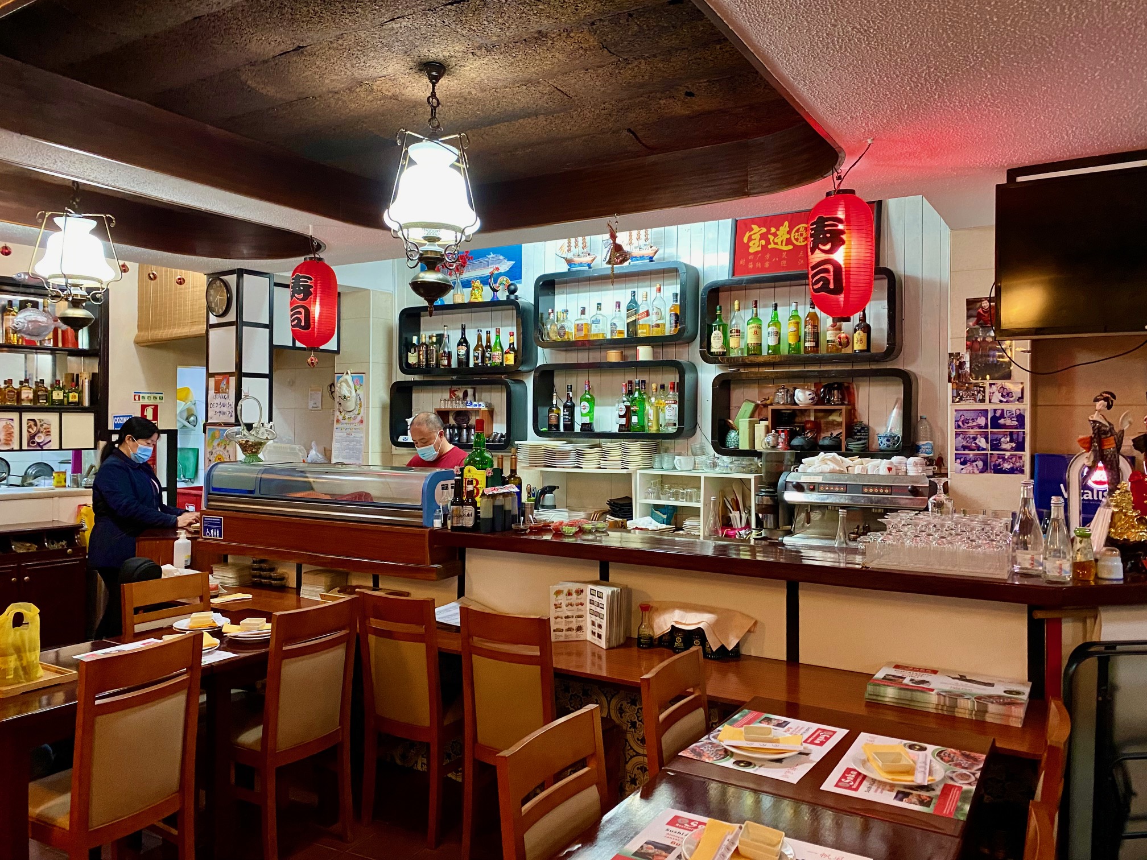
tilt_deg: -1.8
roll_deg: -0.2
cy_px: 430
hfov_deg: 67.3
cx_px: 574
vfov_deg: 53.1
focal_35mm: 26
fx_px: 862
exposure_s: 1/33
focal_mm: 4.25
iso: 400
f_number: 1.8
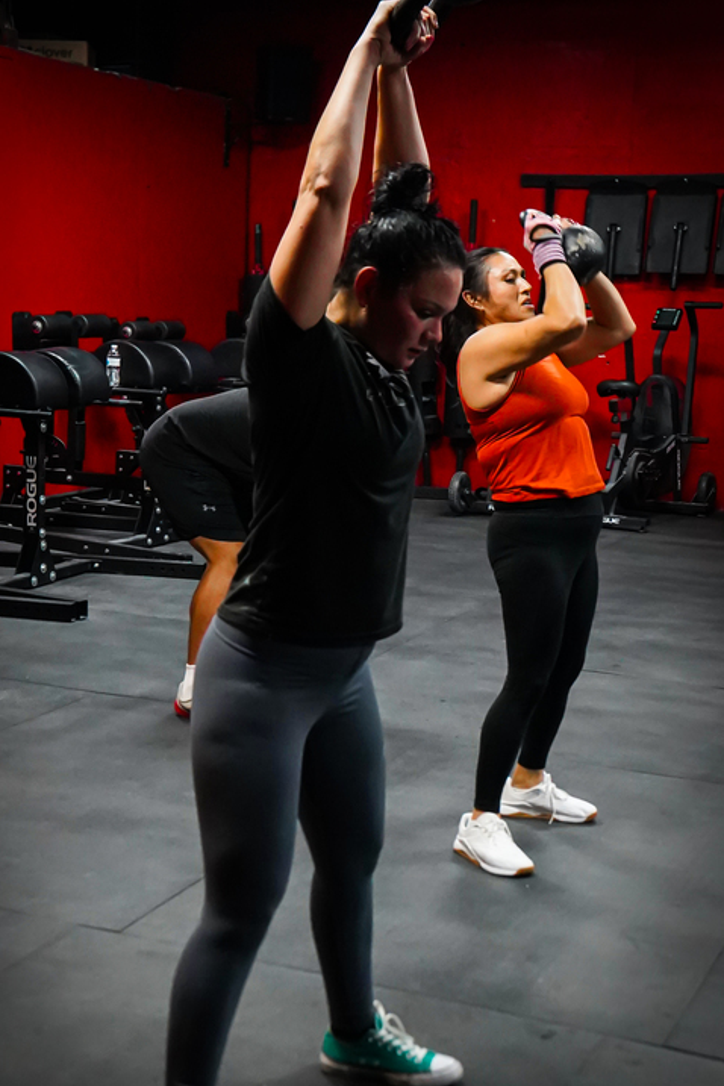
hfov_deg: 25.1
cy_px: 553
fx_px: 1629
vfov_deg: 36.9
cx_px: 332
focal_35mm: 54
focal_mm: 29
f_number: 5
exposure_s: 1/160
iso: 8000
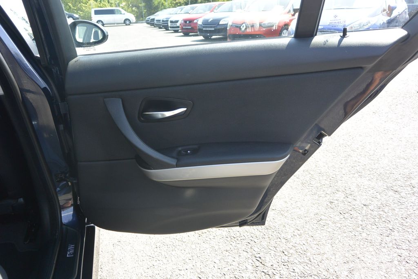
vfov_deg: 47.9
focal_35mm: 27
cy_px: 140
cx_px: 209
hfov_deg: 67.4
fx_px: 314
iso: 160
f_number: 3.5
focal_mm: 10
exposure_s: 1/250
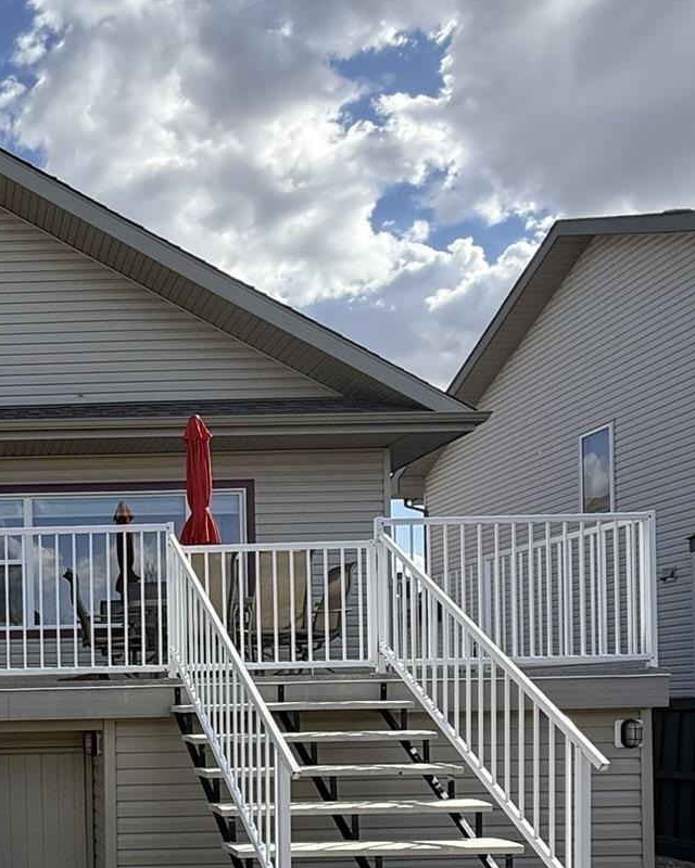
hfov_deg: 36.0
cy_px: 713
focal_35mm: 35
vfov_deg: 48.2
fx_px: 900
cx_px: -65
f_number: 2.2
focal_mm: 2.22
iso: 50
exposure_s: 1/779
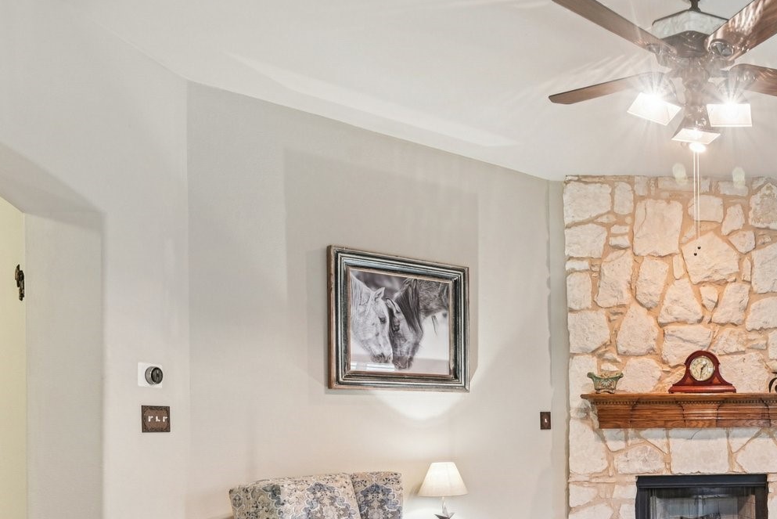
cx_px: 764
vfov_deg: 38.5
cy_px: 415
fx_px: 713
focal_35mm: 33
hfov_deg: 48.1
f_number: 8
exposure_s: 1/4
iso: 400
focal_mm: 16
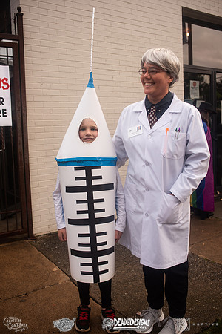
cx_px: 111
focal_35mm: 35
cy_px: 167
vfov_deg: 54.4
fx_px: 324
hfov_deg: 37.9
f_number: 3.5
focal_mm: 35
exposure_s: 1/500
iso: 400
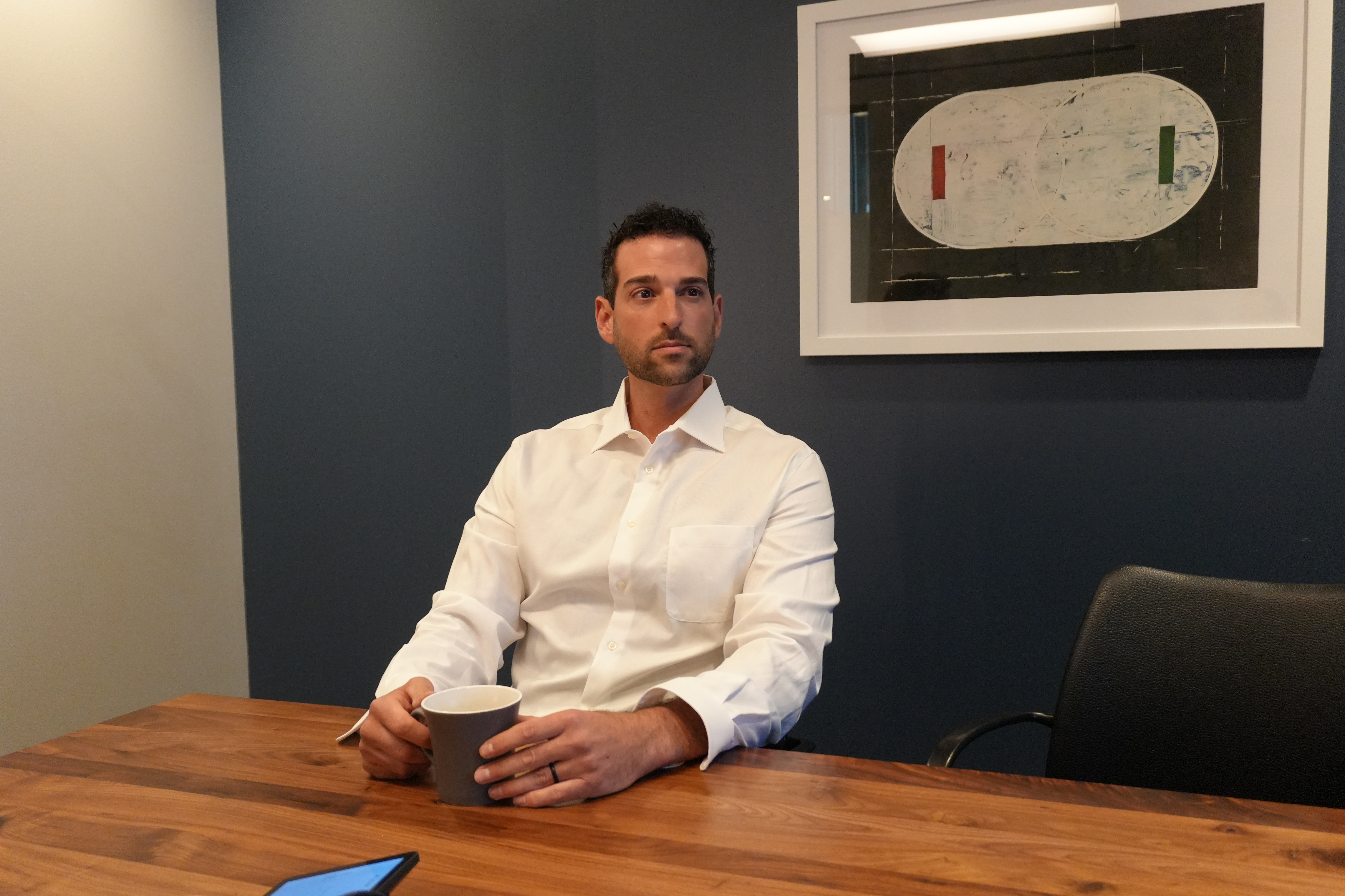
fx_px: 1177
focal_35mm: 32
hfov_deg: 59.5
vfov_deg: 41.7
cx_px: 672
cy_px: 448
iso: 3200
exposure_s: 1/160
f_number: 4
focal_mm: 21
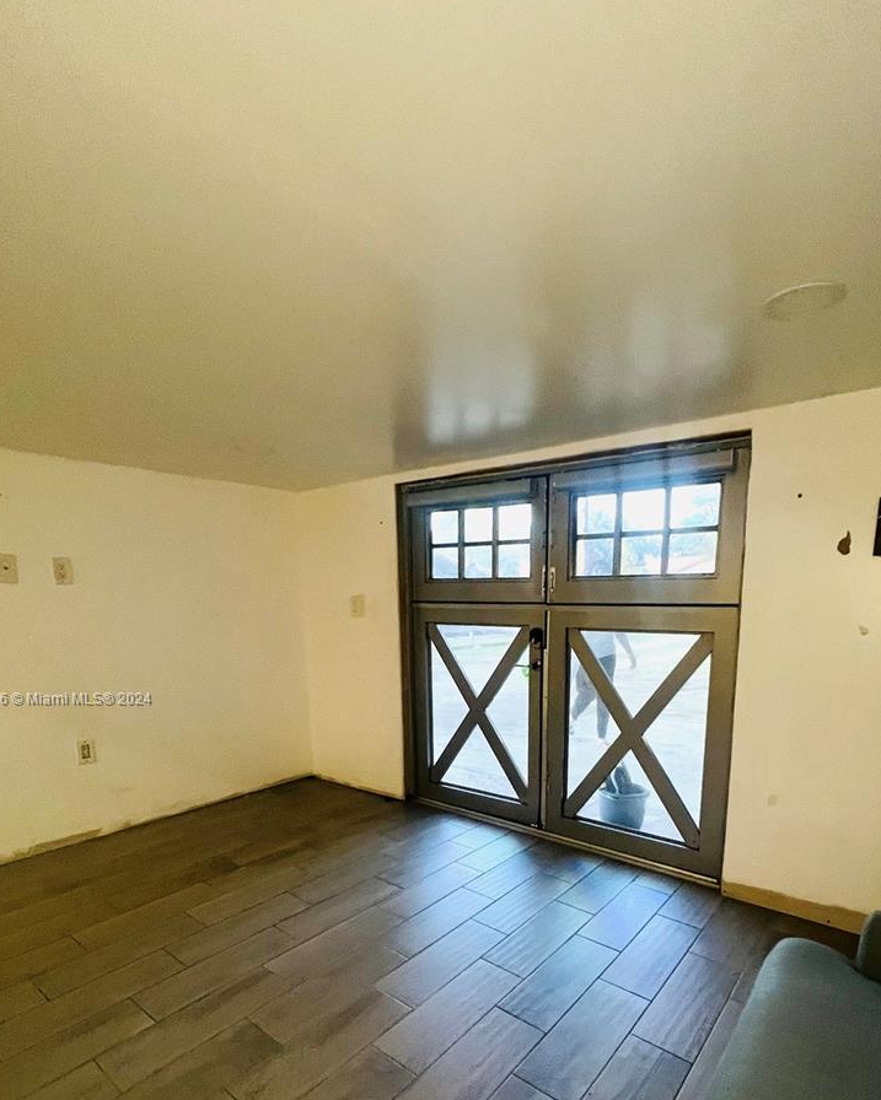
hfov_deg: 76.8
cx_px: 479
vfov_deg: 87.5
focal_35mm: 17
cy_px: 700
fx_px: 554
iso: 250
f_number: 1.8
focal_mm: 1.57
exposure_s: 1/60
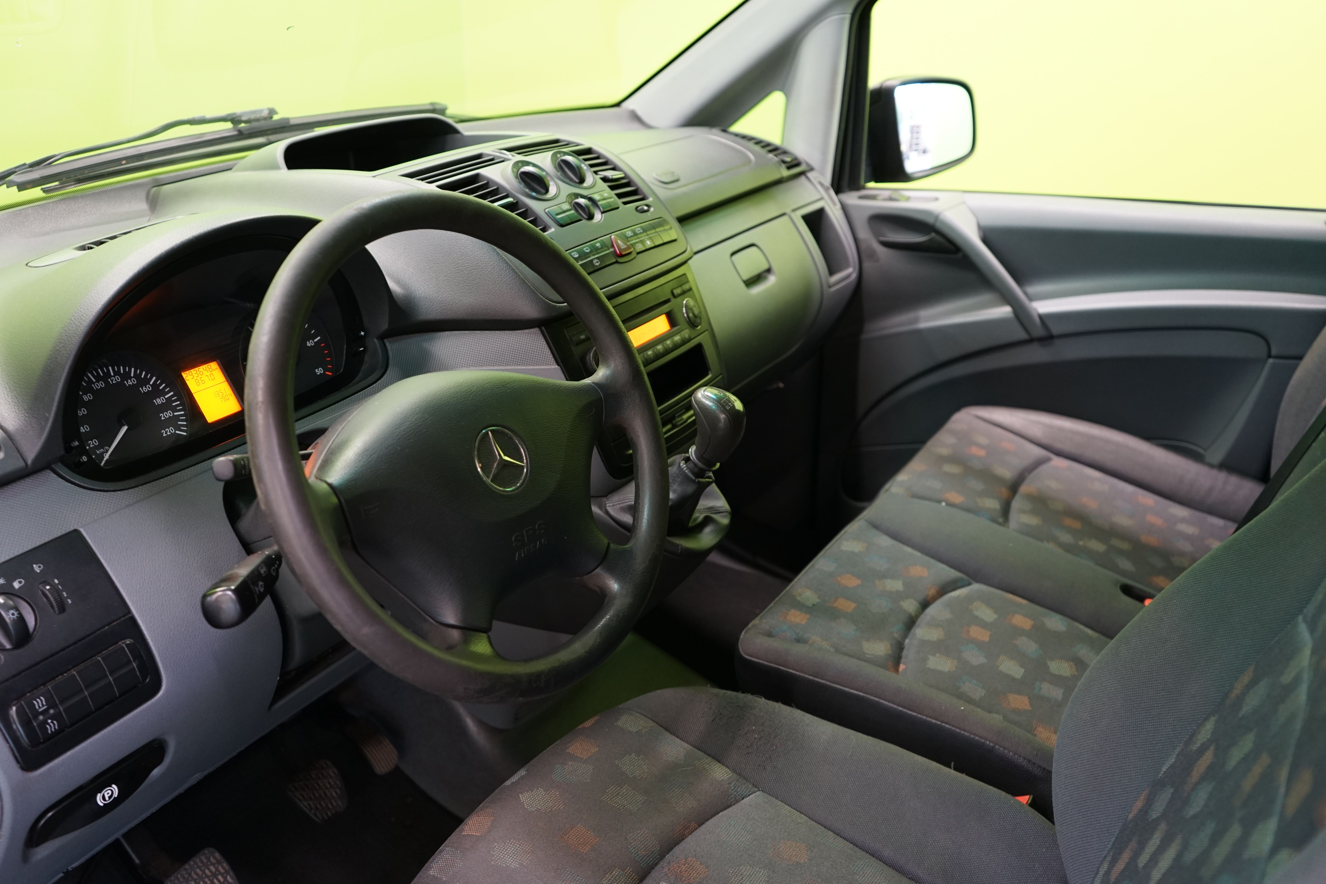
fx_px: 1068
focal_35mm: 29
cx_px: 663
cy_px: 442
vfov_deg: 45.0
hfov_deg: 63.7
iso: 1000
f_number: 4
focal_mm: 29
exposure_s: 1/20
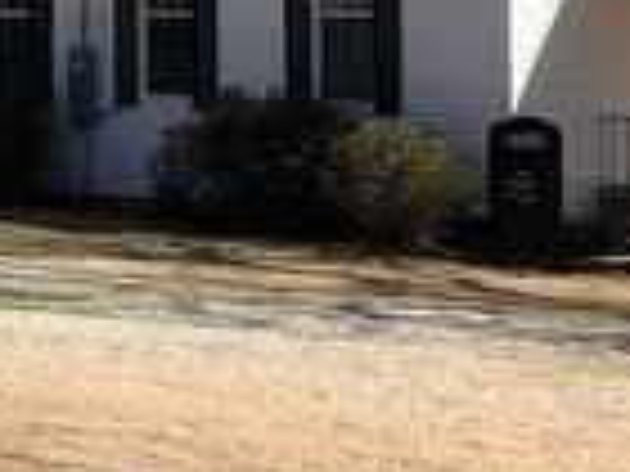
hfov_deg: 11.7
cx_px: -382
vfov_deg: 9.1
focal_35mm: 160
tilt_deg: +7.6
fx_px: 2912
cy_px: -207
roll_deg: -2.3
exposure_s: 1/1736
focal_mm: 4
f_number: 1.8
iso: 20
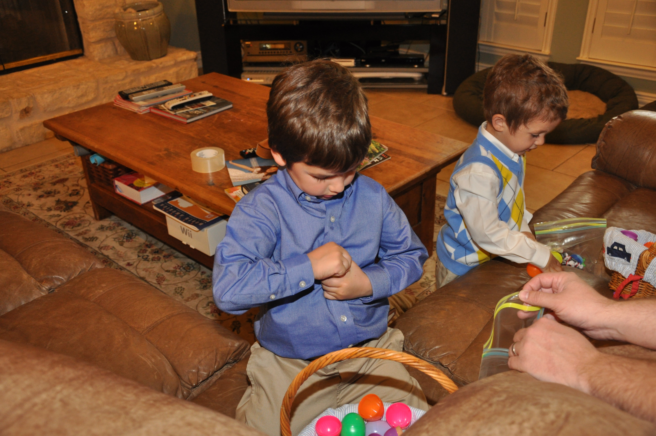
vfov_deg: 35.4
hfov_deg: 51.3
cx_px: 328
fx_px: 682
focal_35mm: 38
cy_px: 218
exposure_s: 1/60
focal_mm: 25
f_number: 4
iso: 800
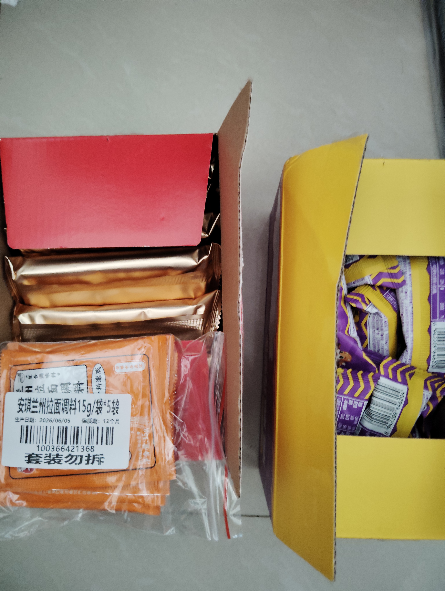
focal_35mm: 28
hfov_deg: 49.9
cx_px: 222
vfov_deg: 63.4
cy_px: 296
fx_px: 479
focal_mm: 4.22
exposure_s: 1/25
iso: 1141
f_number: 1.8
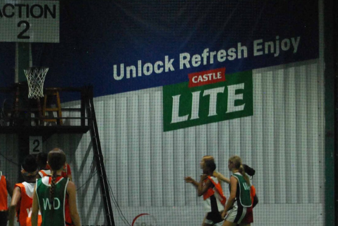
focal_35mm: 193
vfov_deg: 7.1
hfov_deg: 10.6
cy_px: 144
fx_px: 1816
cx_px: 63
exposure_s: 1/60
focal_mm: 55
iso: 1600
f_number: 5.6
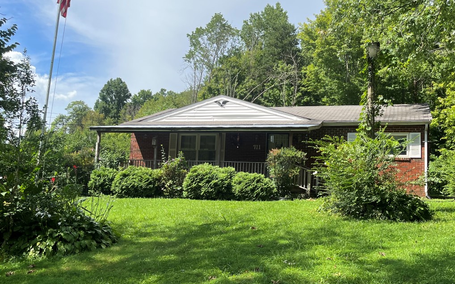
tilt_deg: +6.3
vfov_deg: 32.8
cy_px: 140
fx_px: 484
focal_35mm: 39
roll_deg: -2.6
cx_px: 236
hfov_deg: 50.4
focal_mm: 5.1
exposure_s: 1/3876
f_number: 1.6
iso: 50
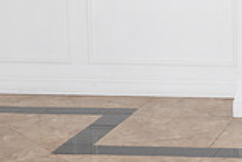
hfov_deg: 13.7
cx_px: 408
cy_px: -13
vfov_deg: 9.9
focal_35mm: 137
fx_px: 922
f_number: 4.5
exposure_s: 1/160
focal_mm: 36
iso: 640
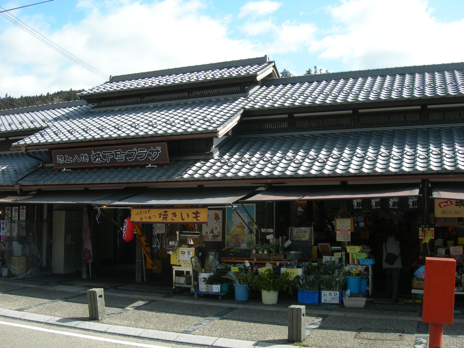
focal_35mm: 38
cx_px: 232
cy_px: 174
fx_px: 509
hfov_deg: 49.0
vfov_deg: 37.7
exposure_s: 1/247
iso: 50
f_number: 4.8
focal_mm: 7.8
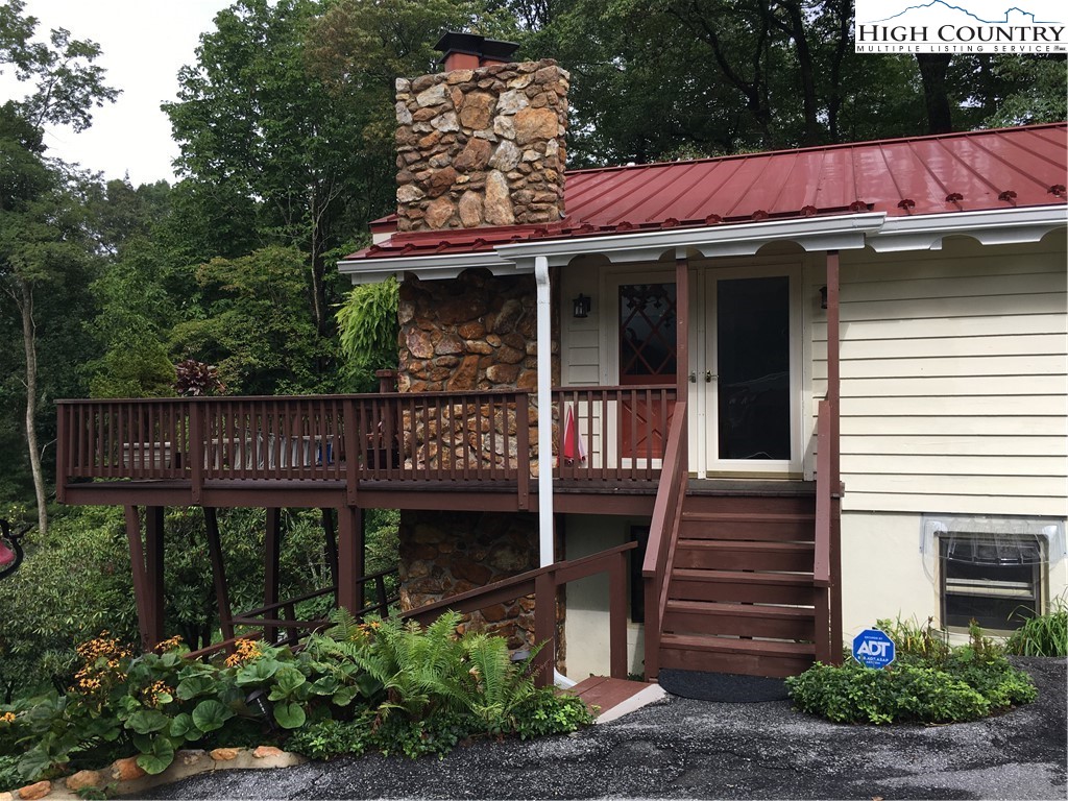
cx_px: 534
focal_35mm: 29
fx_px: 895
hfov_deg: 61.7
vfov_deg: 48.2
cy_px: 400
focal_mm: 4.15
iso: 25
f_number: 2.2
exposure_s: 1/646
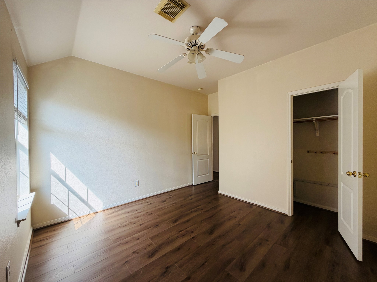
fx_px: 152
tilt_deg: -1.6
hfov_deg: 102.1
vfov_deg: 85.7
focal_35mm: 14
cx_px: 188
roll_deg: +1.0
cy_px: 141
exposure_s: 1/121
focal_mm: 2.22
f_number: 2.2
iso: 80
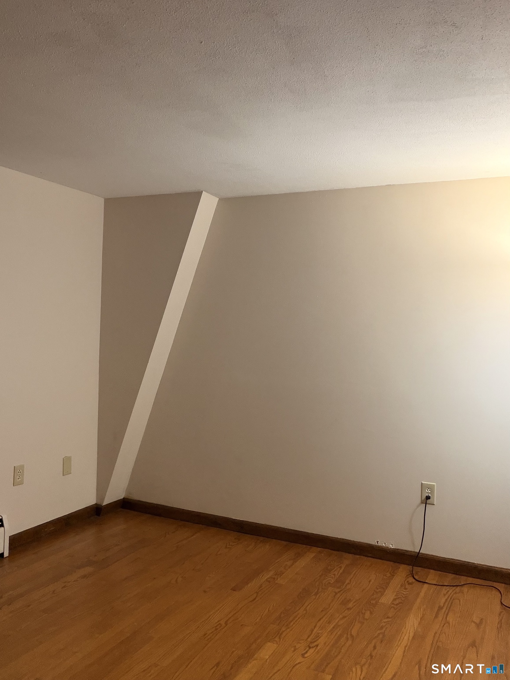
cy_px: 340
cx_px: 255
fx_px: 589
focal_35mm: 30
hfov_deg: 46.8
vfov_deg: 60.0
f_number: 1.9
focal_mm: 2.71
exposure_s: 1/60
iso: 200
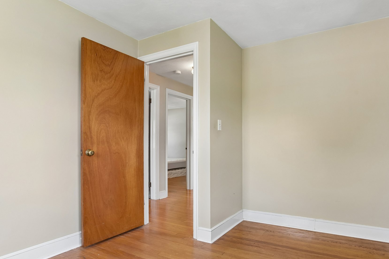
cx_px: 214
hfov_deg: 81.0
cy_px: 141
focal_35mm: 21
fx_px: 227
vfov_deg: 59.4
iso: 400
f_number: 11
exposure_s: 1/13
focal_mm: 17
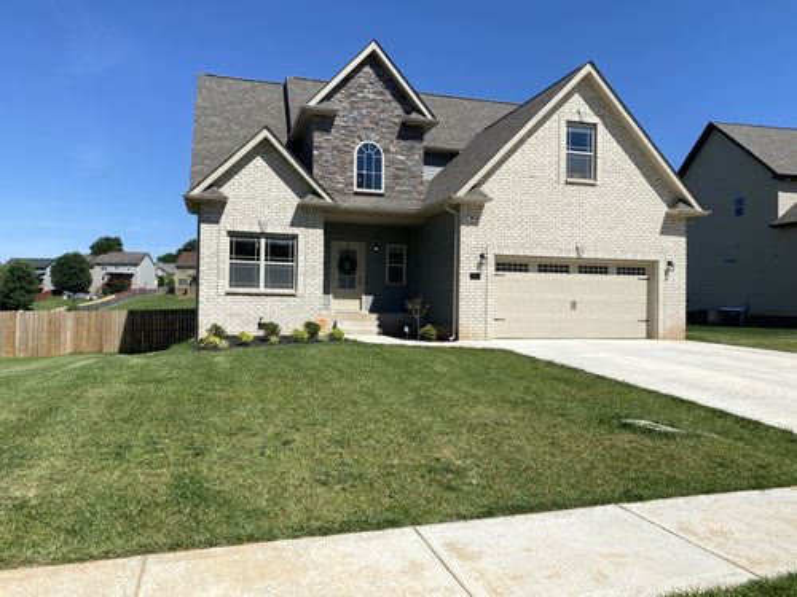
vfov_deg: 53.1
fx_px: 599
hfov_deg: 67.3
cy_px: 298
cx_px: 398
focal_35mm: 26
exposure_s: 1/4115
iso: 32
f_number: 1.8
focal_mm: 4.25
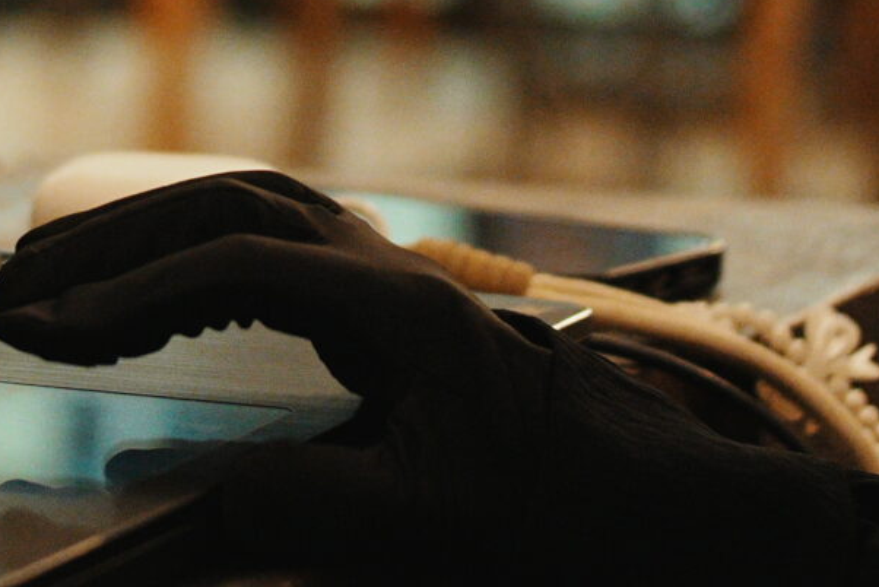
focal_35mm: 223
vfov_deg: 6.1
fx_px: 5450
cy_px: -199
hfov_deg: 9.2
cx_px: 124
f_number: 1.7
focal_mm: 35
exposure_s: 1/125
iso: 1250
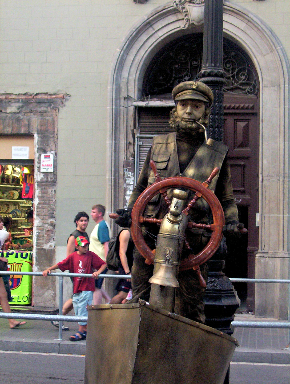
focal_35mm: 64
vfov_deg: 30.2
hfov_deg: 23.0
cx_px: 145
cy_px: 192
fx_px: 712
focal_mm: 9.98
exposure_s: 1/57.4
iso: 140
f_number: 3.54
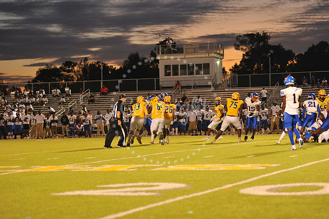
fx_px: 959
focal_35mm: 105
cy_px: 110
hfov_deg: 19.5
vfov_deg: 13.0
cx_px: 164
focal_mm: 105
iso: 2000
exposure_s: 1/250
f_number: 3.2
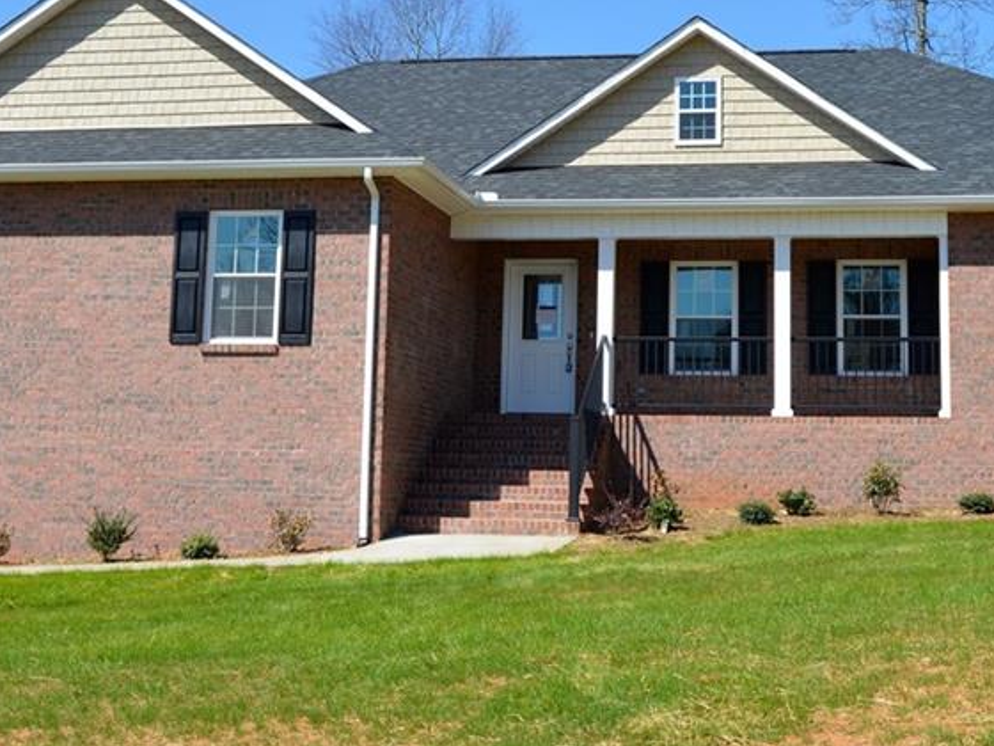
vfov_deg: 25.0
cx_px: 550
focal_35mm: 58
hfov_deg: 33.2
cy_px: 202
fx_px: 1665
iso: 100
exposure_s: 1/320
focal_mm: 22
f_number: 8
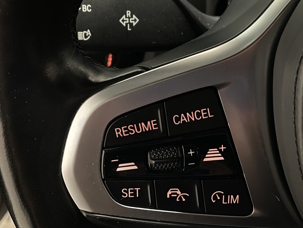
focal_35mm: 50
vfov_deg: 29.1
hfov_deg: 38.2
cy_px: 120
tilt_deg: -43.5
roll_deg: +9.6
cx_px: 164
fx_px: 438
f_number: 1.6
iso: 1250
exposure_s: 1/41
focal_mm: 4.2
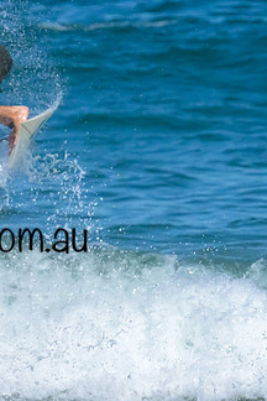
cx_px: 59
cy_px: 133
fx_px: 10145
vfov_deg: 2.3
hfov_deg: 1.5
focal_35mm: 912
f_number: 8
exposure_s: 1/2000
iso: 6400
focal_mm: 370
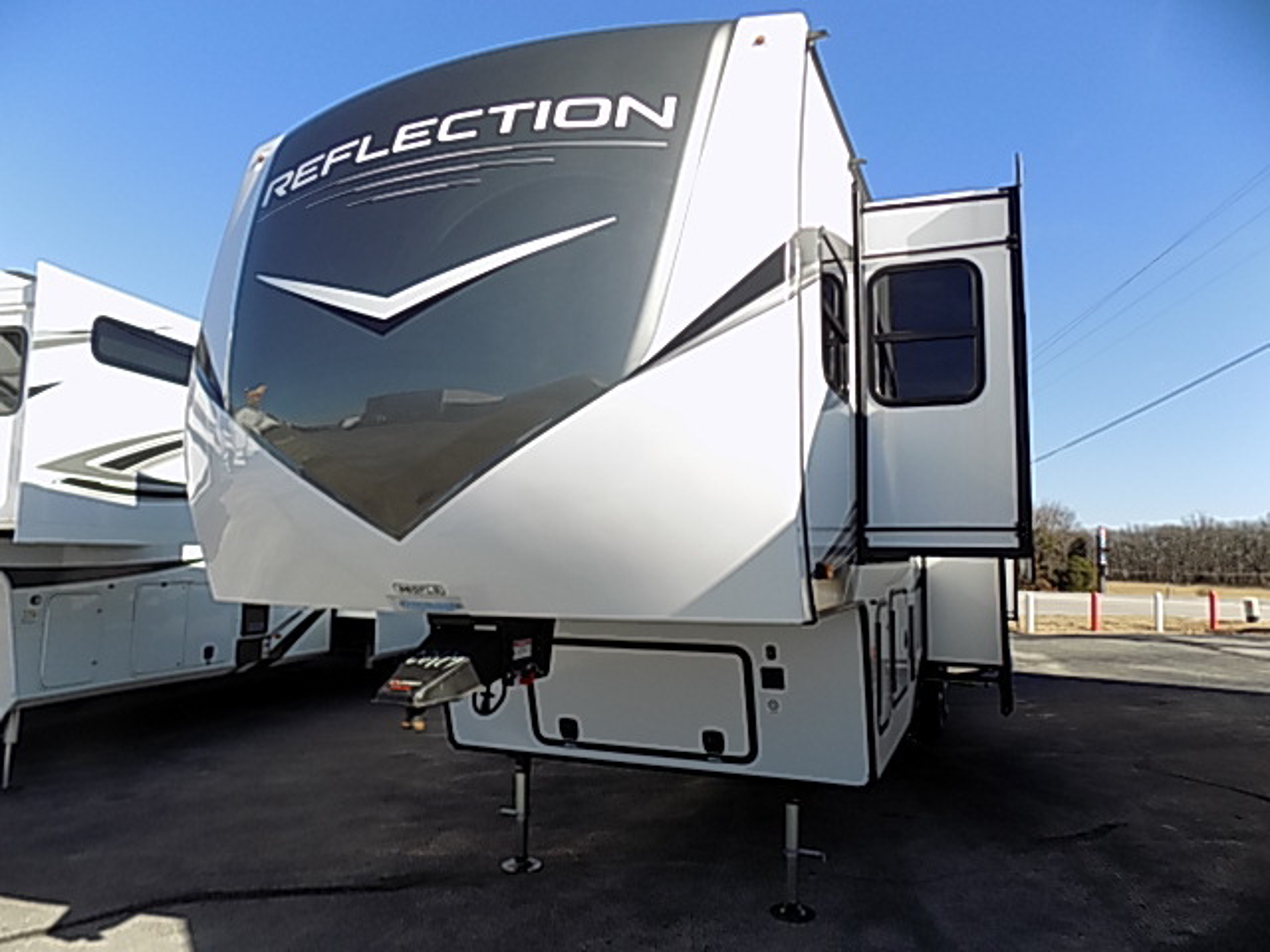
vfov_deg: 58.9
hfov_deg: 73.9
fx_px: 844
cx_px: 635
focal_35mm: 23
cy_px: 476
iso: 80
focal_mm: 4
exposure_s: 1/800
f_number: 3.1
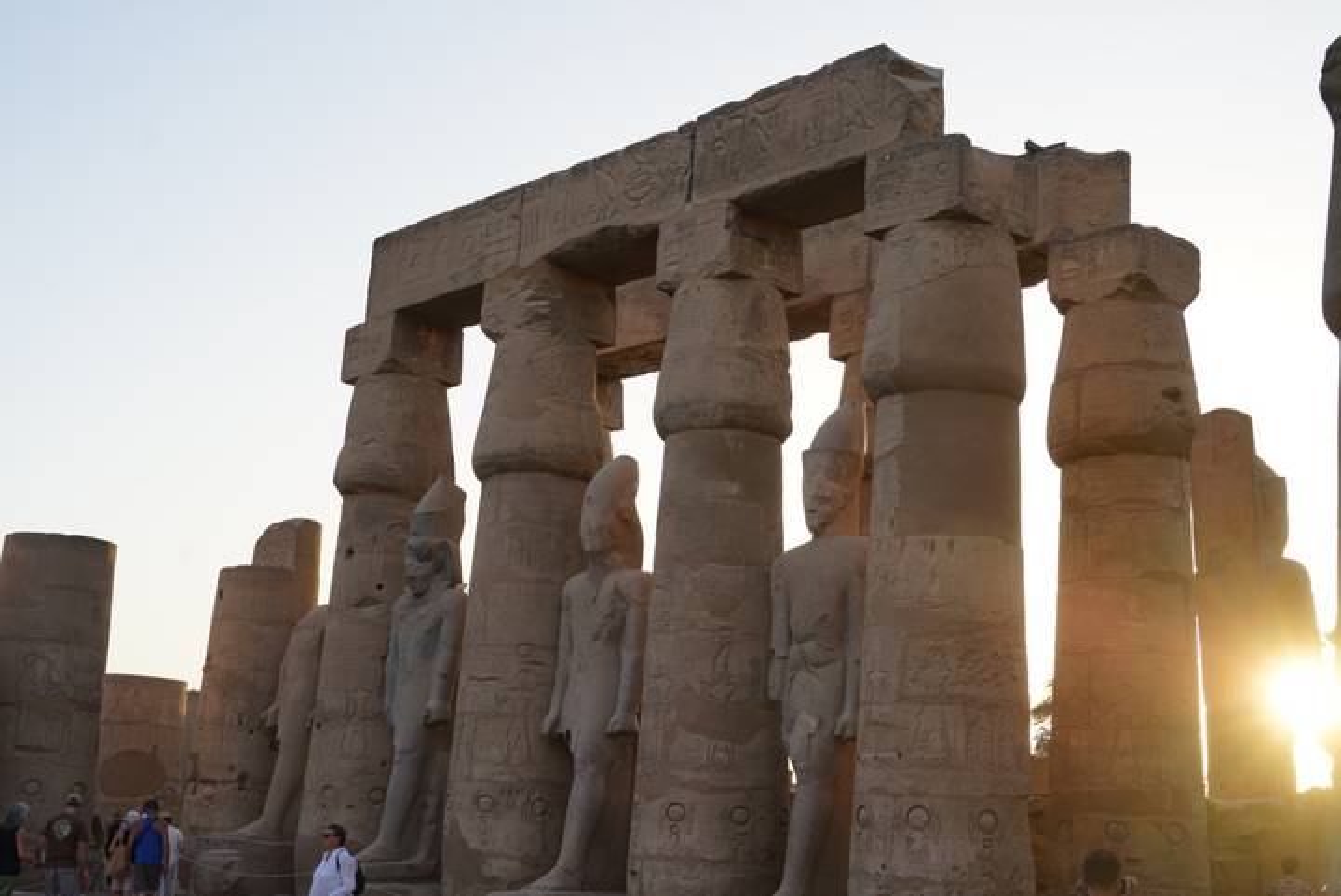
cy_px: 448
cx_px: 670
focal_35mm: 49
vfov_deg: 27.6
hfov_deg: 40.3
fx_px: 1826
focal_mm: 49
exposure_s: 1/100
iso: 100
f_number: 7.1
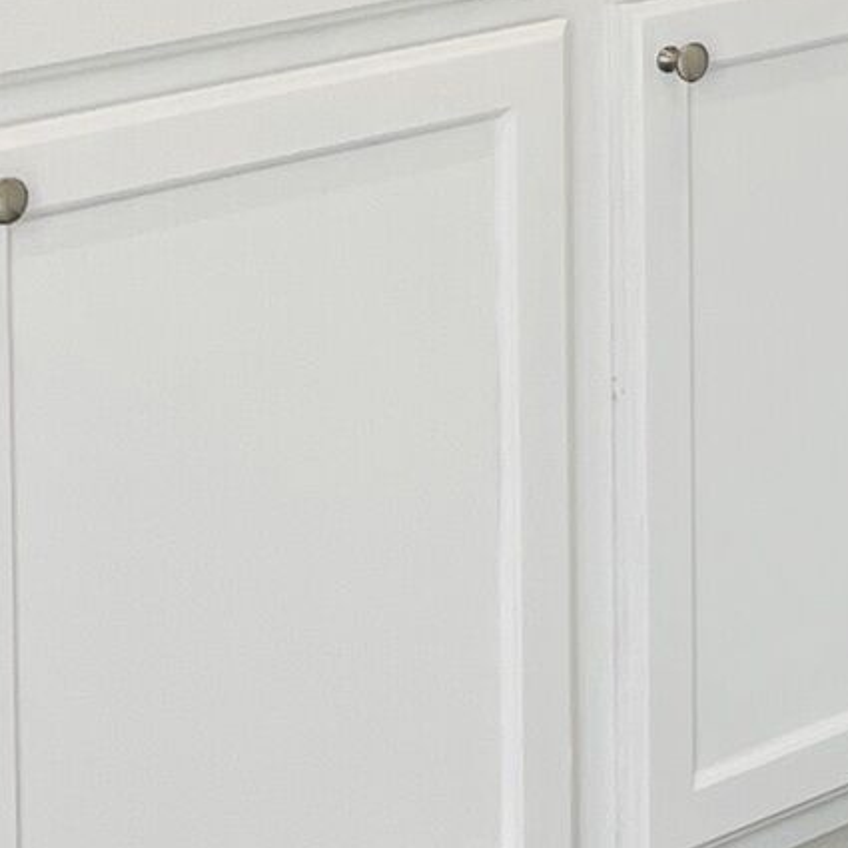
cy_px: -427
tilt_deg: -5.6
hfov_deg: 9.1
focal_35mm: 166
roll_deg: -1.0
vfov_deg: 10.2
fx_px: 4601
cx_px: 2283
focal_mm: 5.1
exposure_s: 1/120
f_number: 1.6
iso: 32
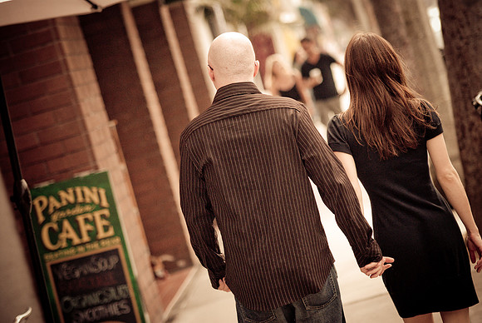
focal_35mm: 168
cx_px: 241
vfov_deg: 8.2
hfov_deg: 12.2
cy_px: 162
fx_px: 2252
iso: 400
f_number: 2.8
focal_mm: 112
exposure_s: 1/2000
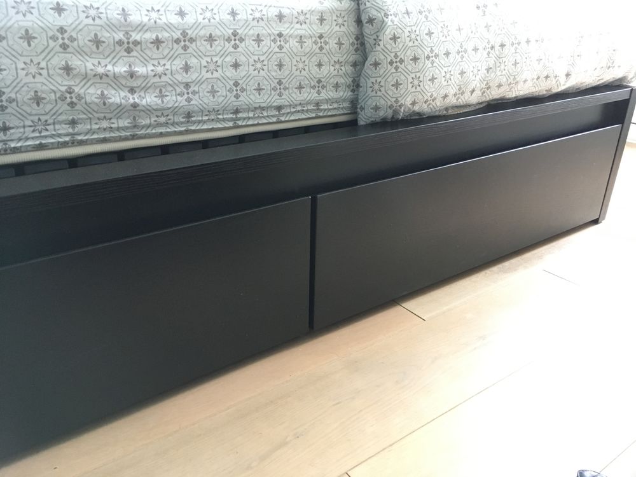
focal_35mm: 29
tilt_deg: -26.1
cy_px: 238
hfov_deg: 61.7
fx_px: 533
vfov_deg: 48.2
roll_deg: -1.4
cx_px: 318
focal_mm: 4.15
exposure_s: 1/33
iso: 200
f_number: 2.2
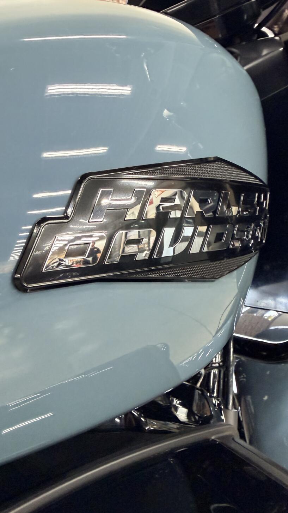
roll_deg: -7.0
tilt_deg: -10.6
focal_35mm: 27
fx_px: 367
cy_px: 259
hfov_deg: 42.7
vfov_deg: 69.9
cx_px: 119
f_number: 2.2
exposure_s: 1/60
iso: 400
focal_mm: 2.22
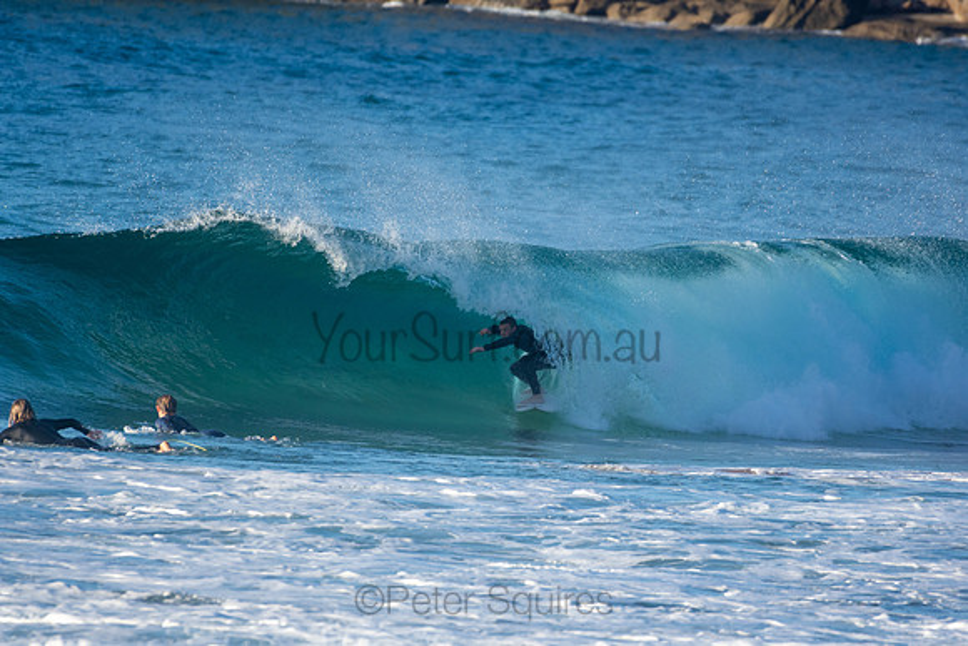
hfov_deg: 2.7
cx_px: 484
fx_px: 20170
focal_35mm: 750
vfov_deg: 1.8
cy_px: 323
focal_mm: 500
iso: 450
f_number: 5.6
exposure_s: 1/1250
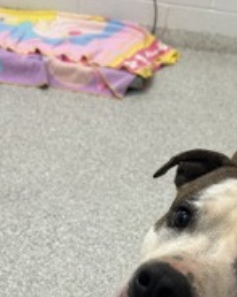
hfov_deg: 25.8
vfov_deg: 30.8
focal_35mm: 58
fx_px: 509
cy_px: 278
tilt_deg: -45.5
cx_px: 188
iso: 100
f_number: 1.5
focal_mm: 5.7
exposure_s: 1/100
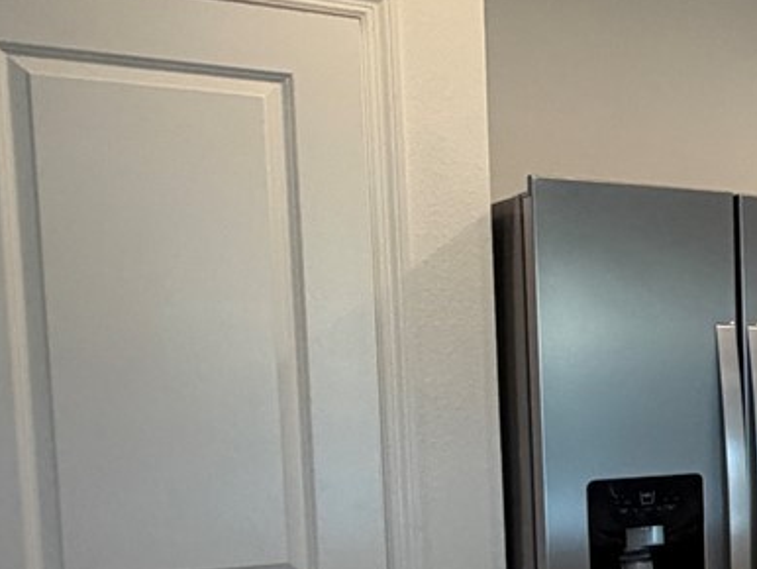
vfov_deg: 24.9
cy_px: 441
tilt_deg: -5.7
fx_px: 1269
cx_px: 1175
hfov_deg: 24.6
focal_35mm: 58
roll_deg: -0.1
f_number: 2.2
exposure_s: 1/120
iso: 250
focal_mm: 2.22
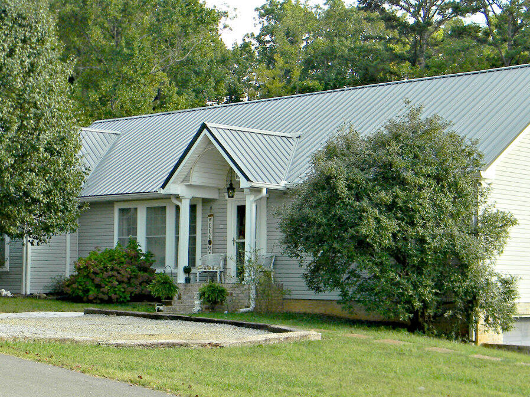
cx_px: 274
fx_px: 1026
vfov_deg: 21.9
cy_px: 208
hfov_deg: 29.0
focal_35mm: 67
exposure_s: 1/188
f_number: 3.9
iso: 112
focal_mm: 8.6
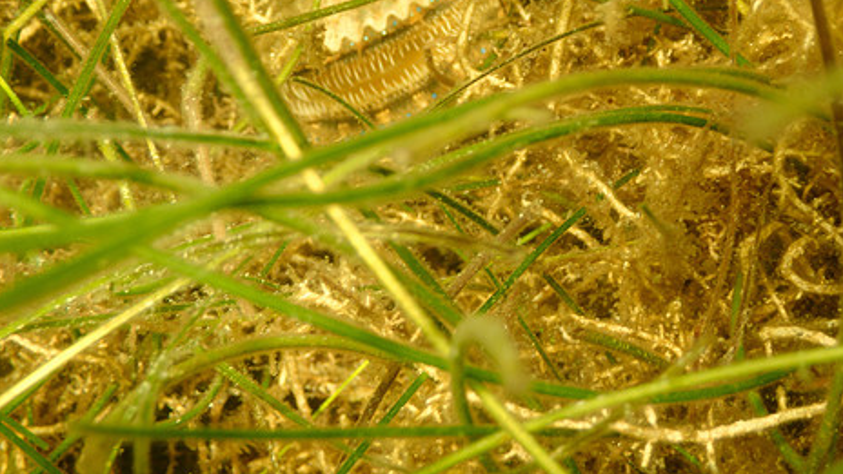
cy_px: 92
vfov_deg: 15.2
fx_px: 1766
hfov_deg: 26.8
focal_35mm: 79
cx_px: 505
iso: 100
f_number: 3.5
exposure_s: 1/125
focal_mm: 10.35
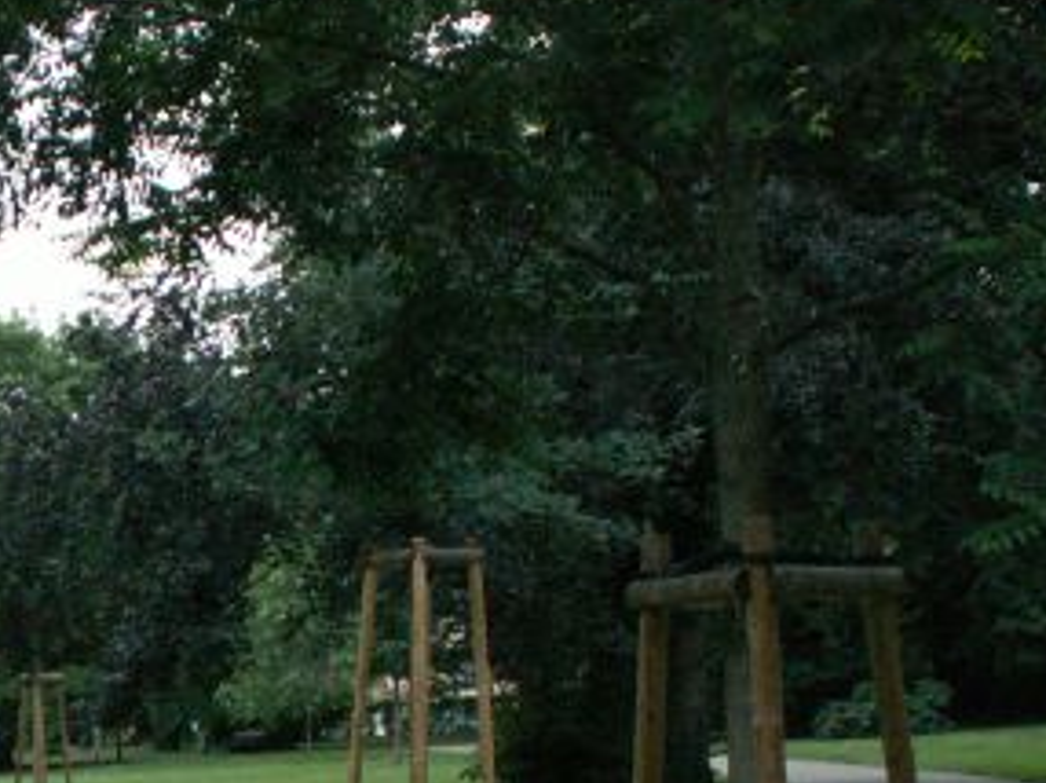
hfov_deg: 19.1
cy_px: 574
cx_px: -150
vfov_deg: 15.0
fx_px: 2959
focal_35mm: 98
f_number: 2.8
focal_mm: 5.86
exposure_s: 1/40
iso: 160
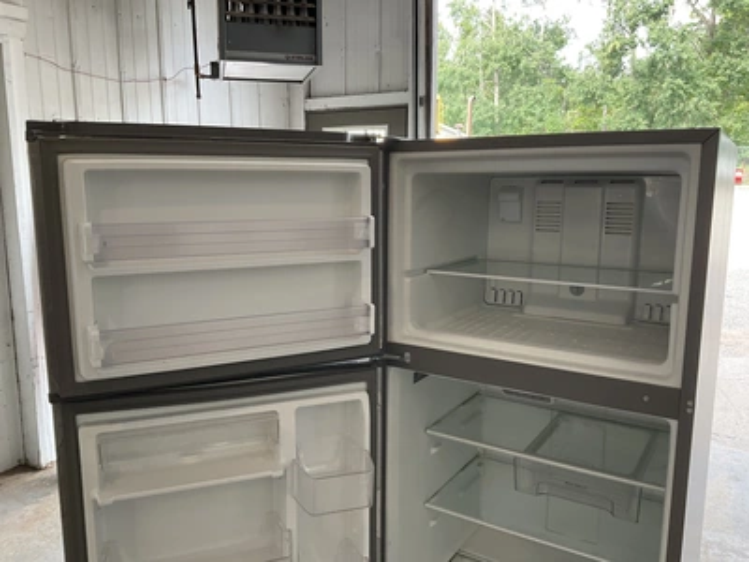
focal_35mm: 29
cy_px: 281
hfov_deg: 61.7
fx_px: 627
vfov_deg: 48.2
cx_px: 374
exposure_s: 1/60
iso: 40
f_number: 1.8
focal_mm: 3
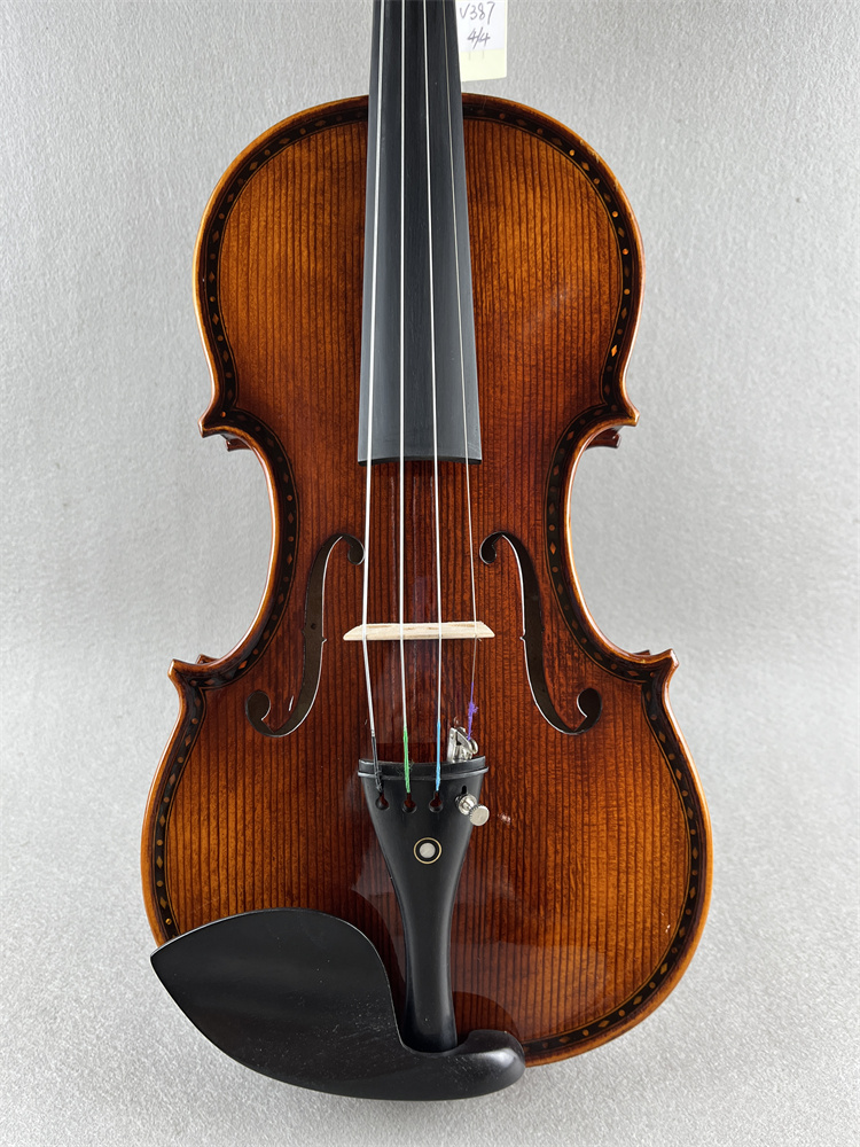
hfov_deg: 53.1
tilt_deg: -21.8
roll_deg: +0.1
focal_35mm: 26
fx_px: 861
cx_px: 430
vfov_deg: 67.3
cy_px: 574
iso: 100
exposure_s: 1/100
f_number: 1.6
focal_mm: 5.1
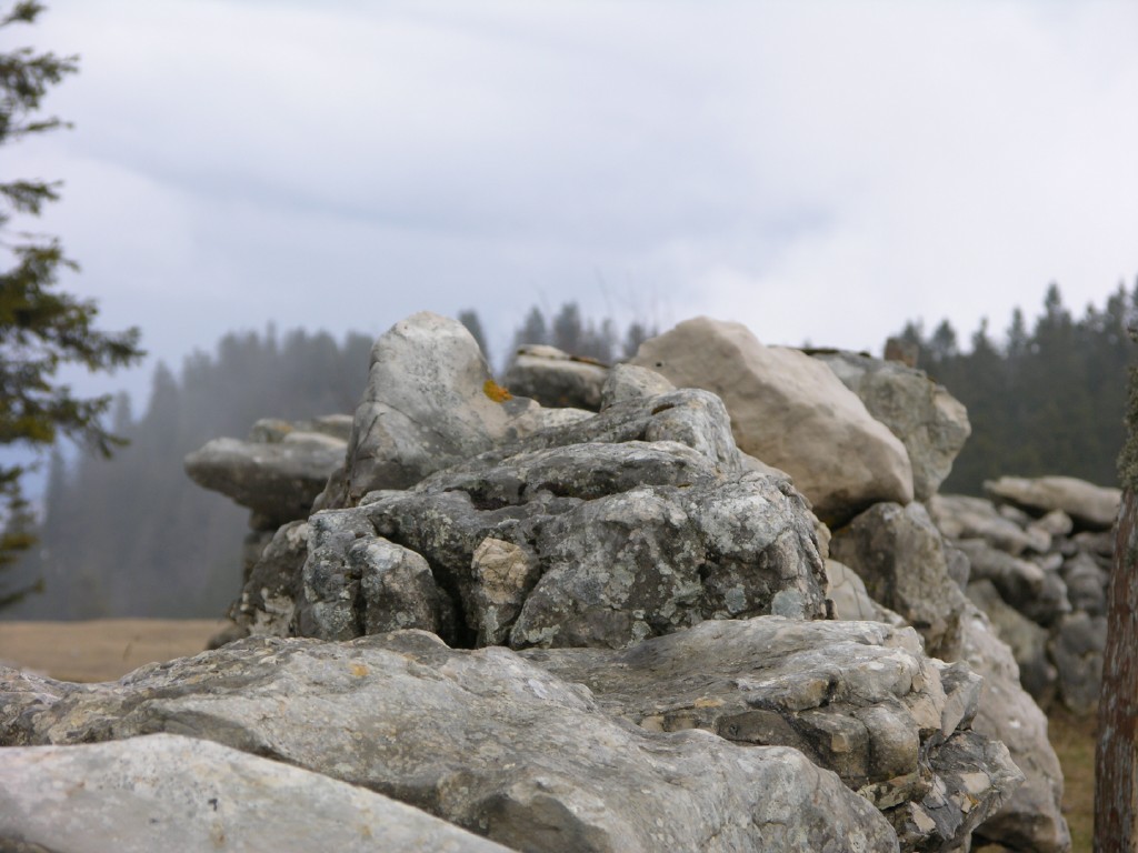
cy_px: 426
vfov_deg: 9.3
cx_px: 569
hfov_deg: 12.3
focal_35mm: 160
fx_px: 5260
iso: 50
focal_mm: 41.1
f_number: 5
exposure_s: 1/244
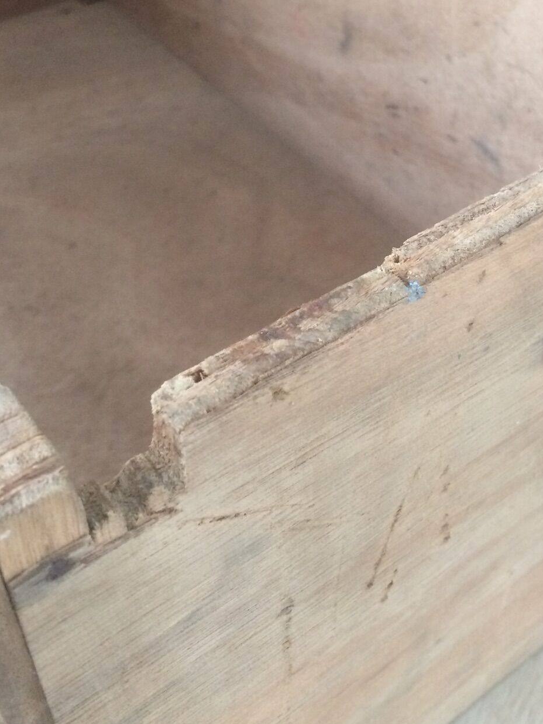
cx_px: 318
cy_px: 186
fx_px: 1004
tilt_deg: -38.9
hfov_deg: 30.2
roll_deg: +2.4
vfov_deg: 38.7
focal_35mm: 48
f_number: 2.2
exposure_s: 1/33
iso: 200
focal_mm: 4.15
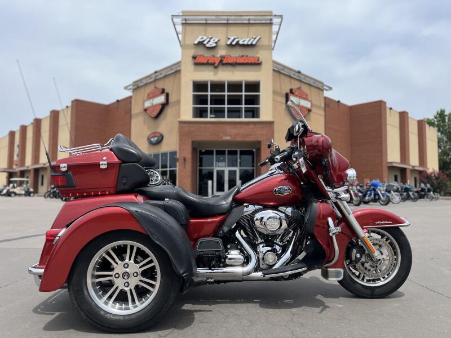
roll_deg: -0.5
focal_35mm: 26
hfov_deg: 67.3
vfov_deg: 53.1
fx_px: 339
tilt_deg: +5.0
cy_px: 169
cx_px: 226
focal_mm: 5.1
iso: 50
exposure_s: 1/3311
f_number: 1.6
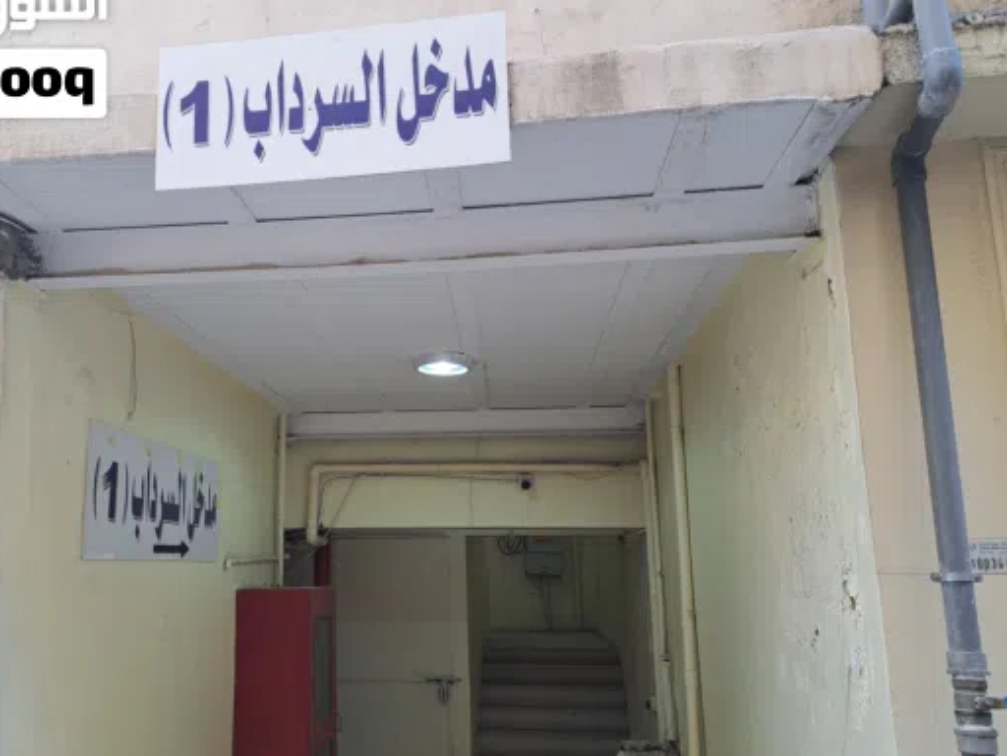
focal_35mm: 30
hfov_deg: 59.5
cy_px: 402
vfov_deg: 46.8
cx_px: 403
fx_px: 873
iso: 50
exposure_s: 1/50
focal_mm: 5.23
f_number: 1.8
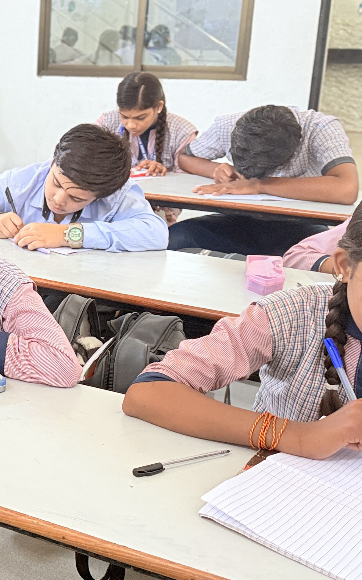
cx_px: -120
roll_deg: +1.2
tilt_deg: -16.1
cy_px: 264
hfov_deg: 21.5
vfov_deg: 37.5
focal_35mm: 54
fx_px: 853
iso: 500
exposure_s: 1/50
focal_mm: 6.76
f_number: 1.78
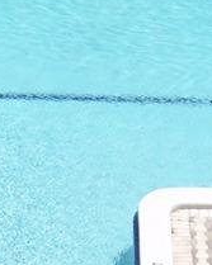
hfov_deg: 4.0
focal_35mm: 387
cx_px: 125
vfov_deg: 5.0
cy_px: 156
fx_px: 3037
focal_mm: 48
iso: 400
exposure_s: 1/2000
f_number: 8
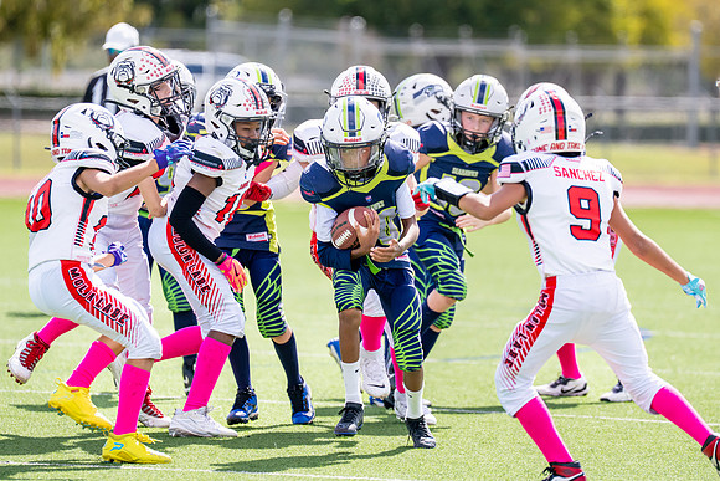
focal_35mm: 328
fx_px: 6555
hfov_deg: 6.3
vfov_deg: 4.2
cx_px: 419
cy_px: 209
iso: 250
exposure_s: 1/4000
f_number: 2.8
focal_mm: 200
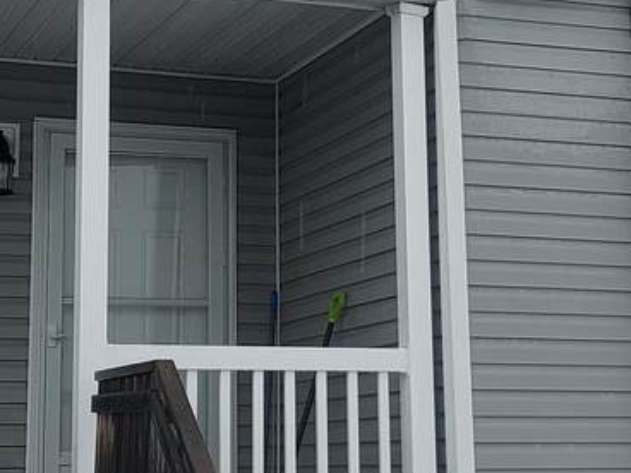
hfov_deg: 22.5
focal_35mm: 87
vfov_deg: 16.9
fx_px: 1586
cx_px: 328
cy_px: 156
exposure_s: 1/240
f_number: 2
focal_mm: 4.6
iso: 50
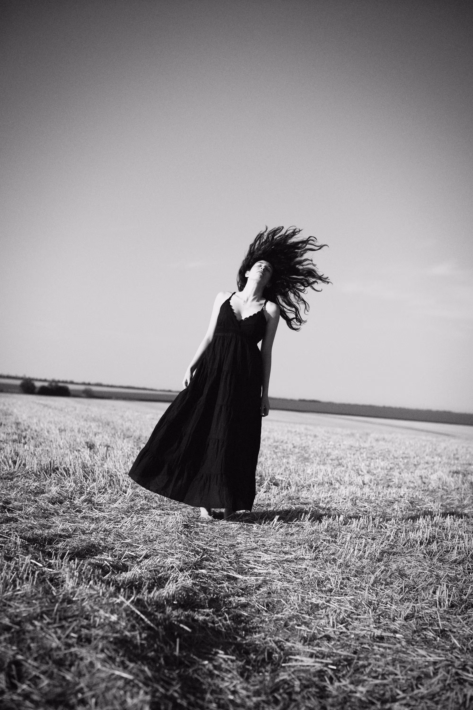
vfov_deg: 39.6
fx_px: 985
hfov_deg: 27.0
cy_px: 355
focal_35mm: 50
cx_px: 236
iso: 64
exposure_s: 1/1250
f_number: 3.5
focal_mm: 50
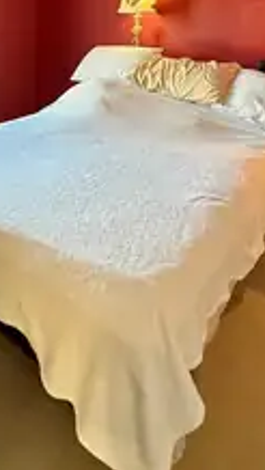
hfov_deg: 39.9
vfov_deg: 63.5
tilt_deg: -15.9
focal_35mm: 28
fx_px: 349
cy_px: 112
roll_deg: -0.8
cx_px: 52
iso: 500
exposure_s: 1/60
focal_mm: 2.22
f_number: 2.2
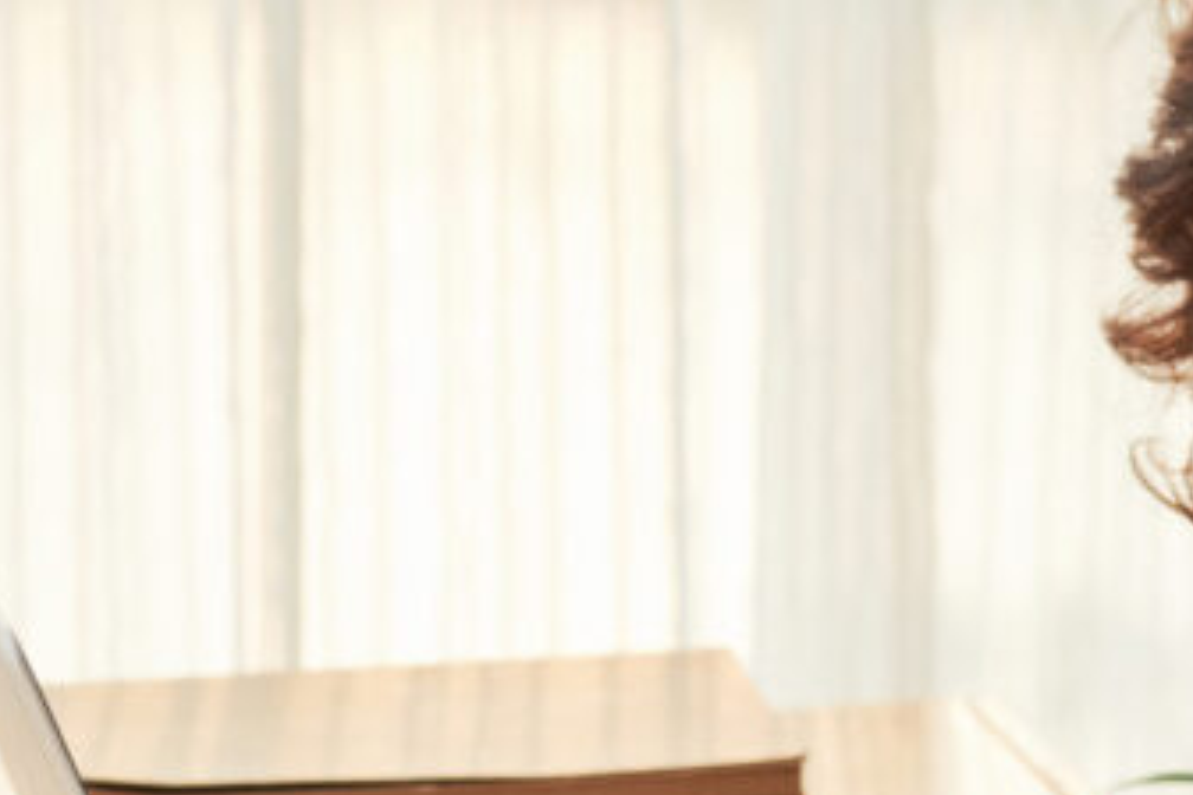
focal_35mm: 274
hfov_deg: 7.5
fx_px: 9079
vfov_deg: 5.0
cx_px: 1303
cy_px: 330
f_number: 4
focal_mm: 92
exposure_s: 1/250
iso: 280
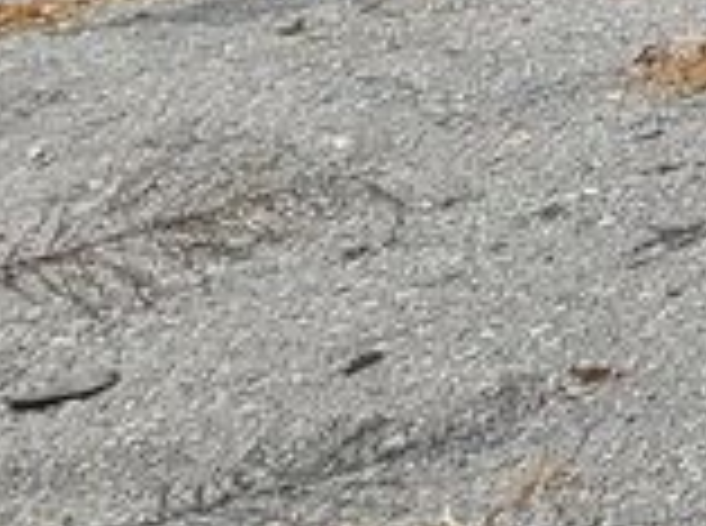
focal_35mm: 85
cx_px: 1830
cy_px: -859
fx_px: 1730
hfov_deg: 13.6
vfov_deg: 12.3
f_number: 2.2
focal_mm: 2.2
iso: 50
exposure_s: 1/1737
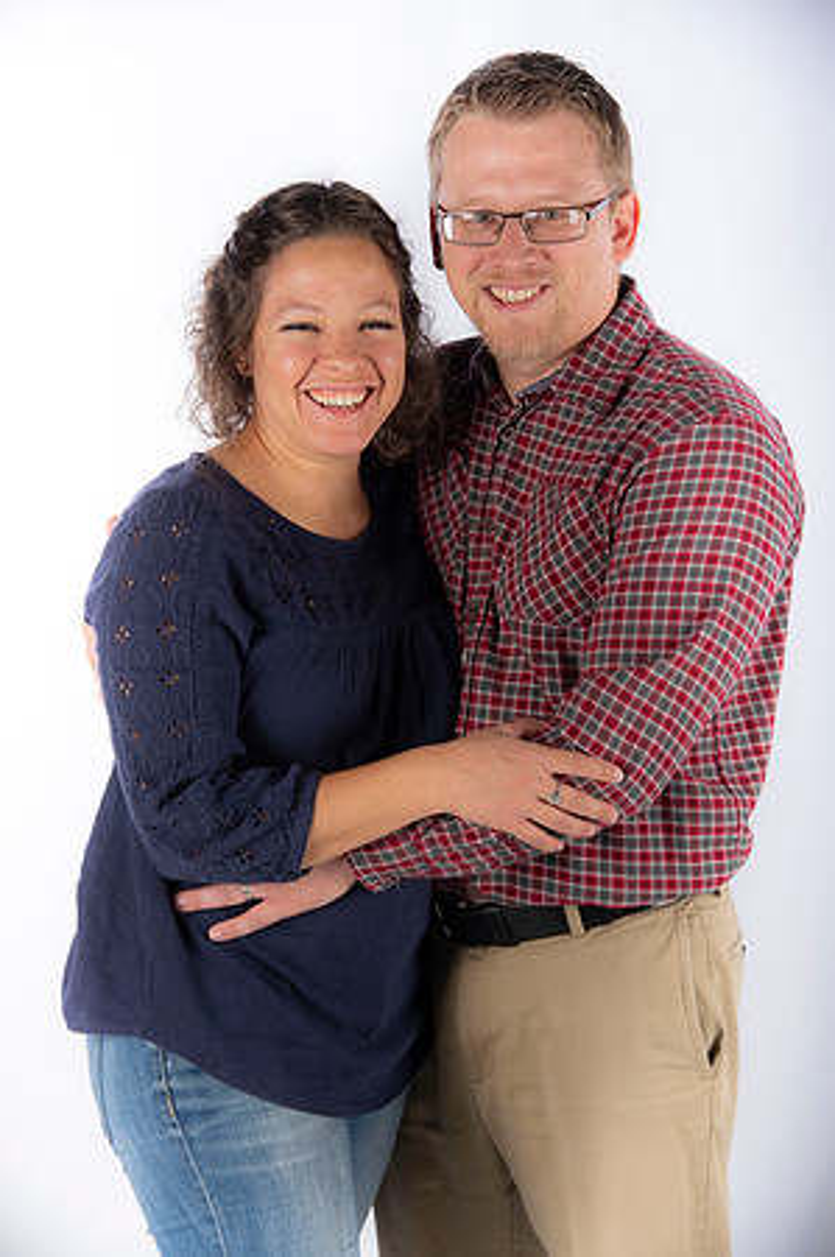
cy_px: 628
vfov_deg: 28.9
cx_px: 418
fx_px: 2441
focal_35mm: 70
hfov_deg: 19.4
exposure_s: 1/200
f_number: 5.6
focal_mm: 70
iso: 100
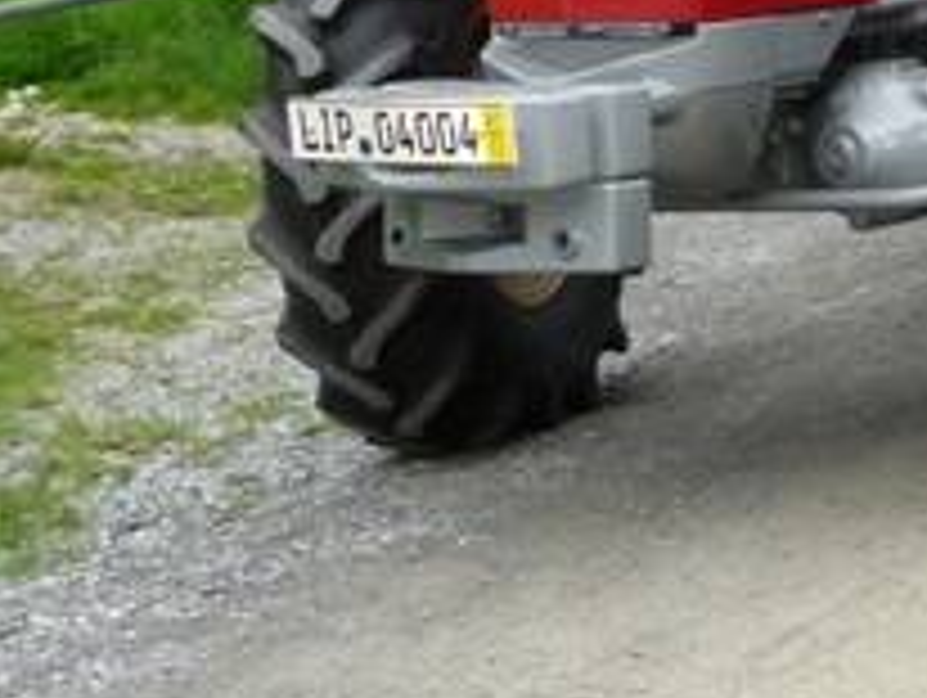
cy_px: -158
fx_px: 3325
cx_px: 1647
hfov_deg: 14.1
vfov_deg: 11.7
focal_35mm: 124
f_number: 3.5
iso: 100
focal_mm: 5.3
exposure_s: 1/200
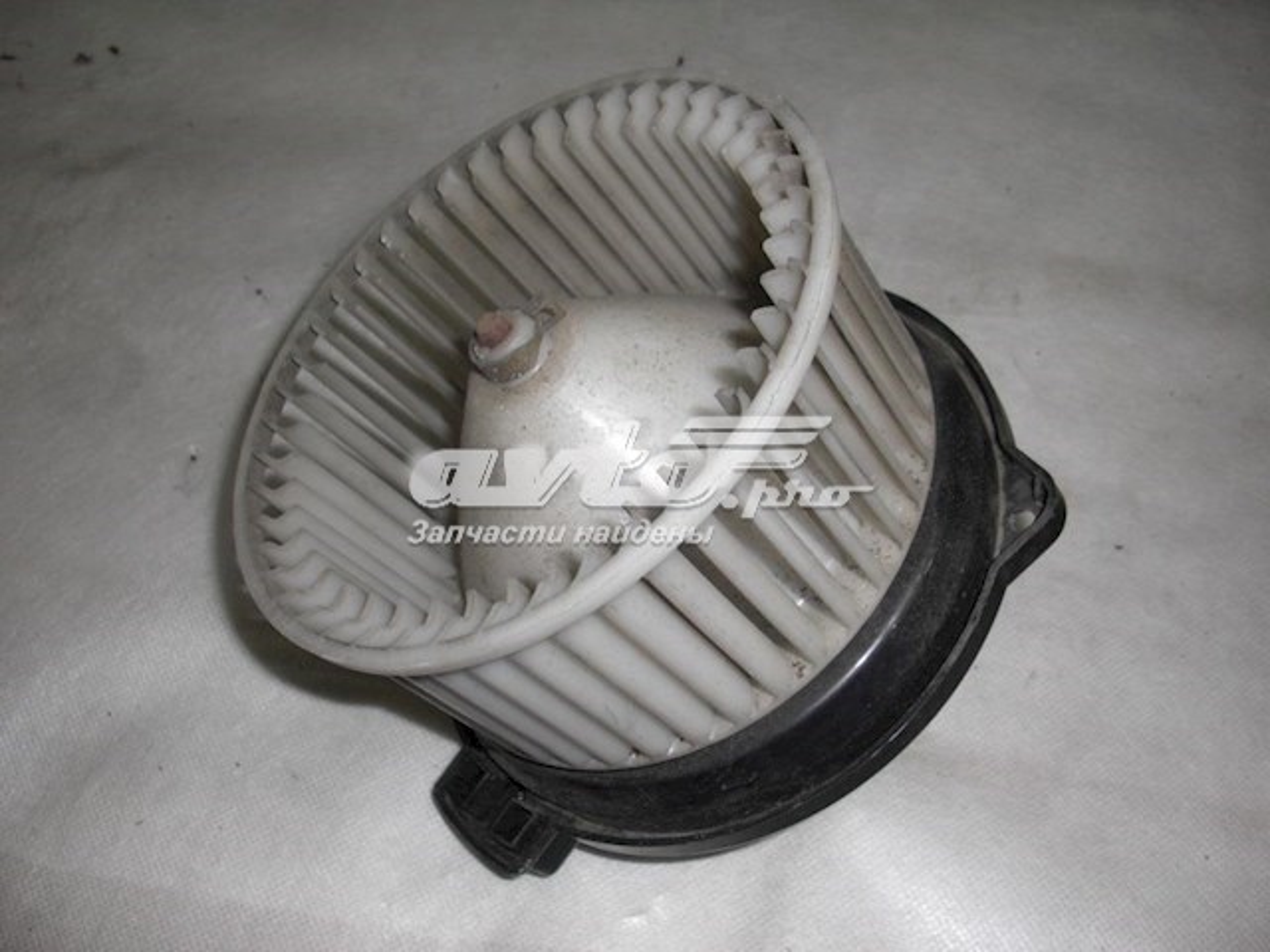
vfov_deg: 39.7
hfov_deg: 51.4
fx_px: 1321
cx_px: 635
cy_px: 476
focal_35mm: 36
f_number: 2.8
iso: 50
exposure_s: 1/60
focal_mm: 6.3
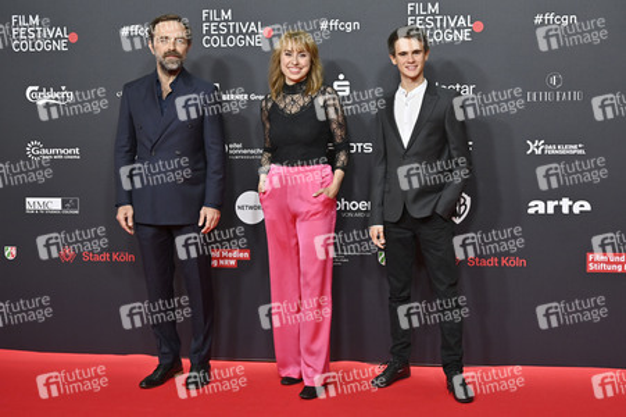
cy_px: 208
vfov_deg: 34.2
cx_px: 313
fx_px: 678
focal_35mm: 39
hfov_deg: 49.6
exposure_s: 1/200
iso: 800
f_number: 5
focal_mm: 39
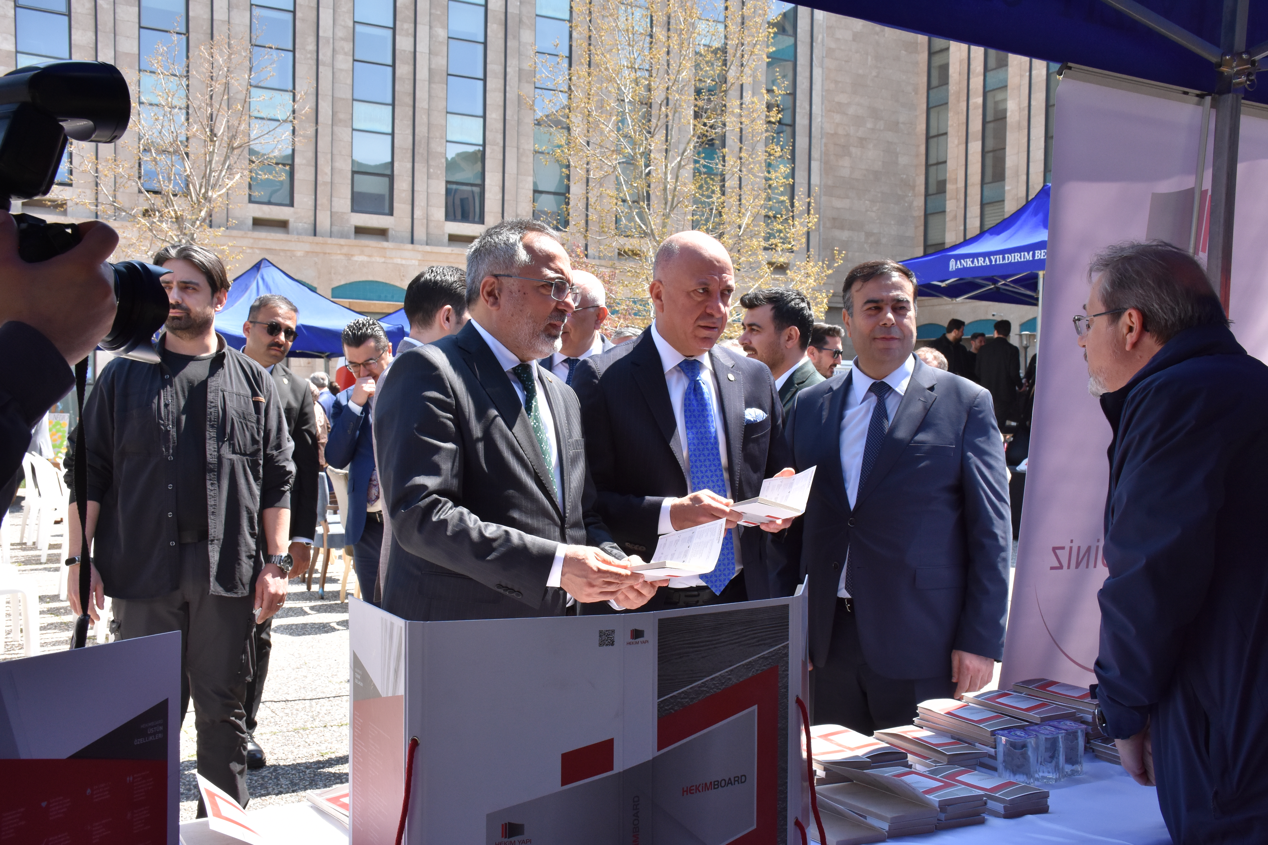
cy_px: 422
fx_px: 1268
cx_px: 634
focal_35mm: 36
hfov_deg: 53.1
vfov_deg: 36.9
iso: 1000
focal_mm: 24
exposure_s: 1/500
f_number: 11
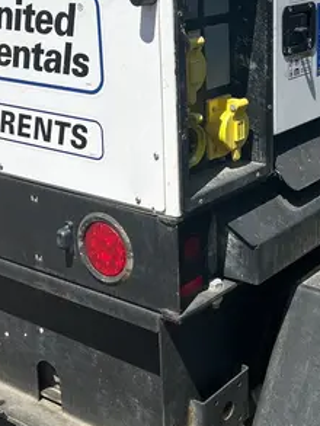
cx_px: 247
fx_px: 801
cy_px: 114
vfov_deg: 29.4
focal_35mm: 65
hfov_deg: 22.4
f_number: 1.5
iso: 50
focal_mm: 5.7
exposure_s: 1/5076
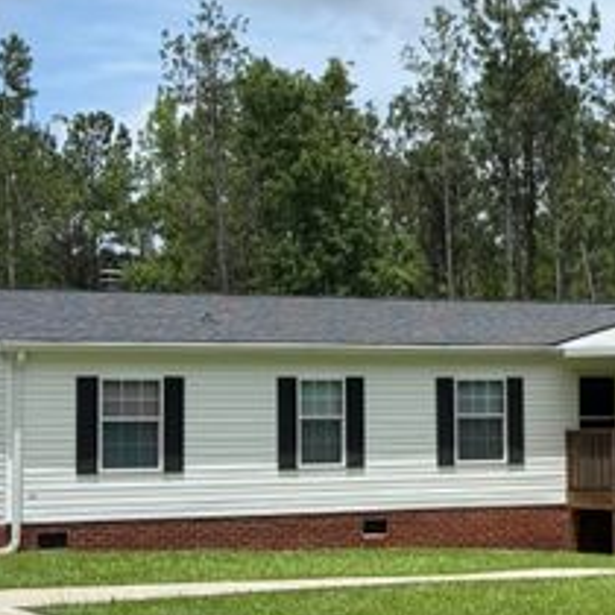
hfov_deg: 16.9
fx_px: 2030
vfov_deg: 17.2
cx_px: 609
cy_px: 283
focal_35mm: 101
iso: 100
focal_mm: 6.76
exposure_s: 1/3891
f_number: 1.78
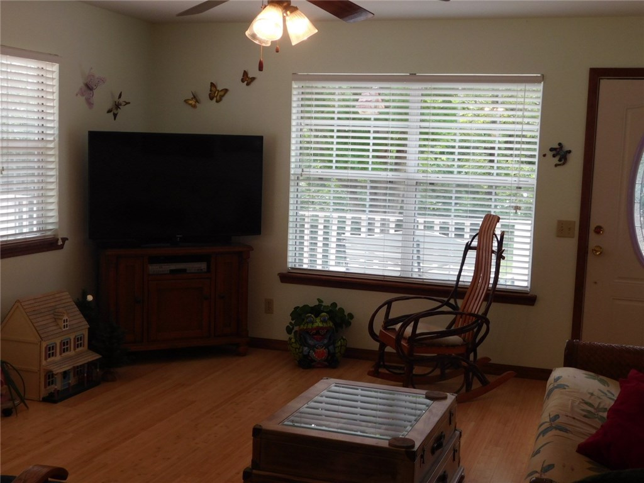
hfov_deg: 42.1
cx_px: 322
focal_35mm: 45
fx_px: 837
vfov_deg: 32.2
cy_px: 242
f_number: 3.7
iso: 125
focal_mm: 8
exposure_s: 1/80
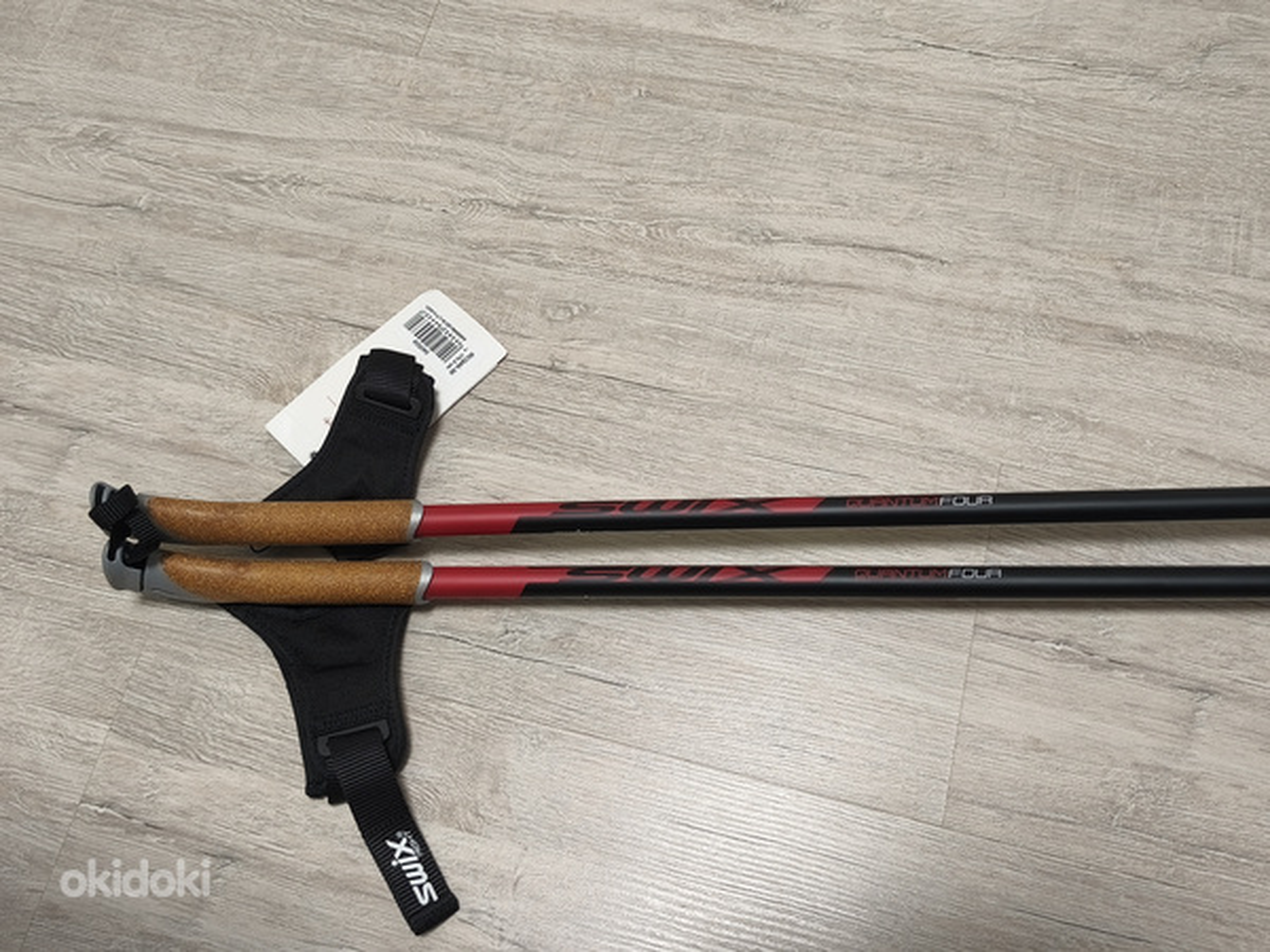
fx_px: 1174
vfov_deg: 44.2
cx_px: 635
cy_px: 476
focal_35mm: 32
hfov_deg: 56.8
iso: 640
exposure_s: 1/50
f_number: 1.65
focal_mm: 6.18
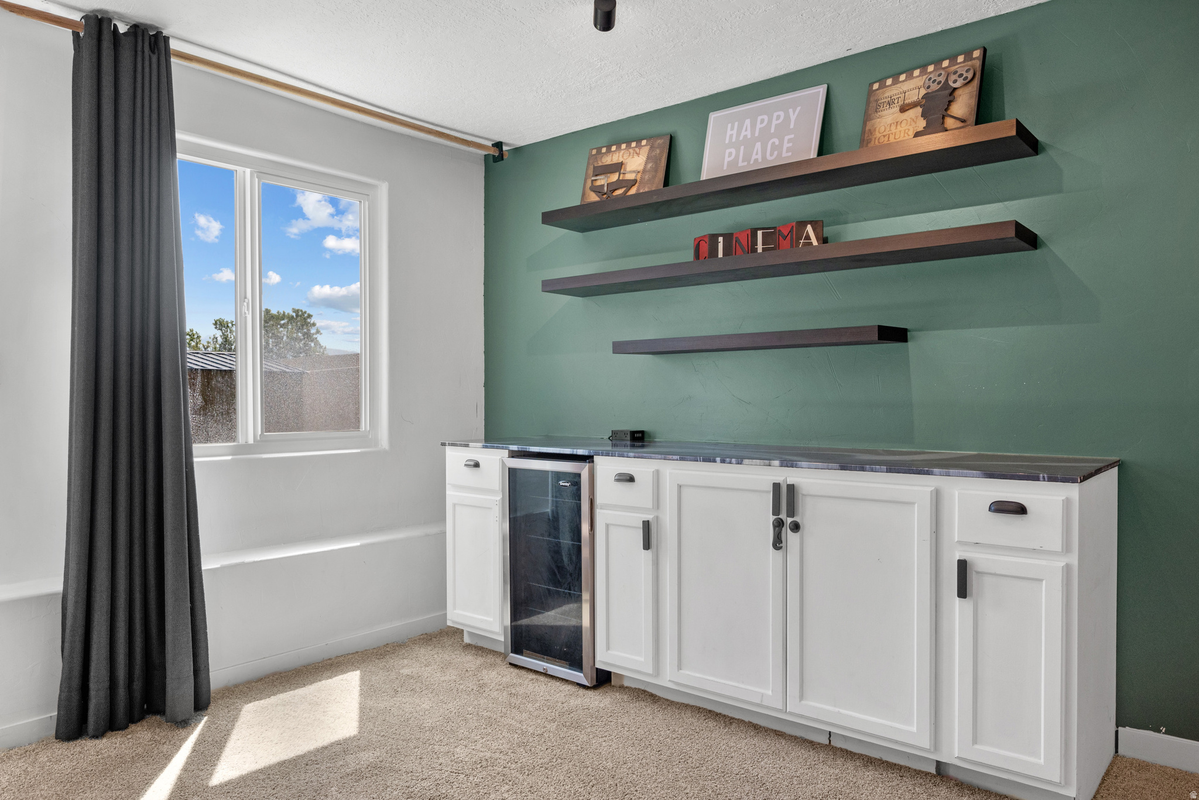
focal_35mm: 23
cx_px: 600
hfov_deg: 76.1
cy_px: 400
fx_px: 766
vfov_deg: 55.1
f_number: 8
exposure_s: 1/15
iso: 500
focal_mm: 23
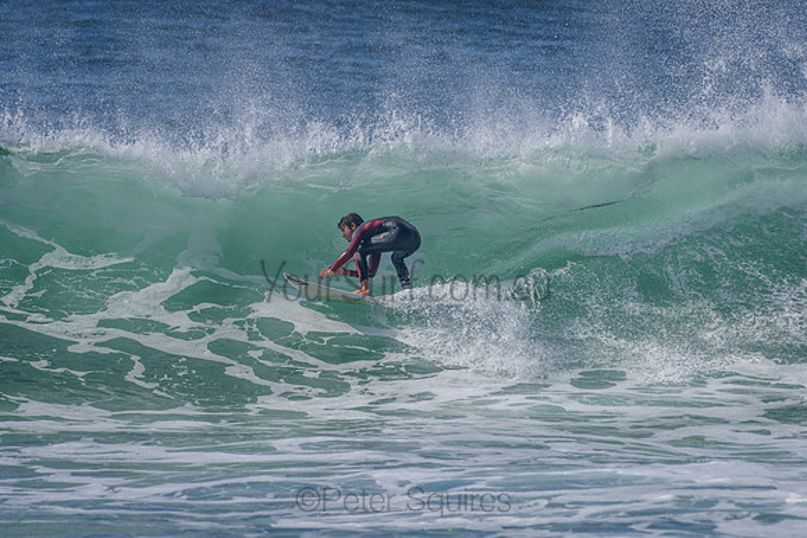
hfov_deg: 3.4
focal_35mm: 612
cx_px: 358
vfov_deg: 2.2
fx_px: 13731
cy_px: 280
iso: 180
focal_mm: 500
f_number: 5.6
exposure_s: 1/2000
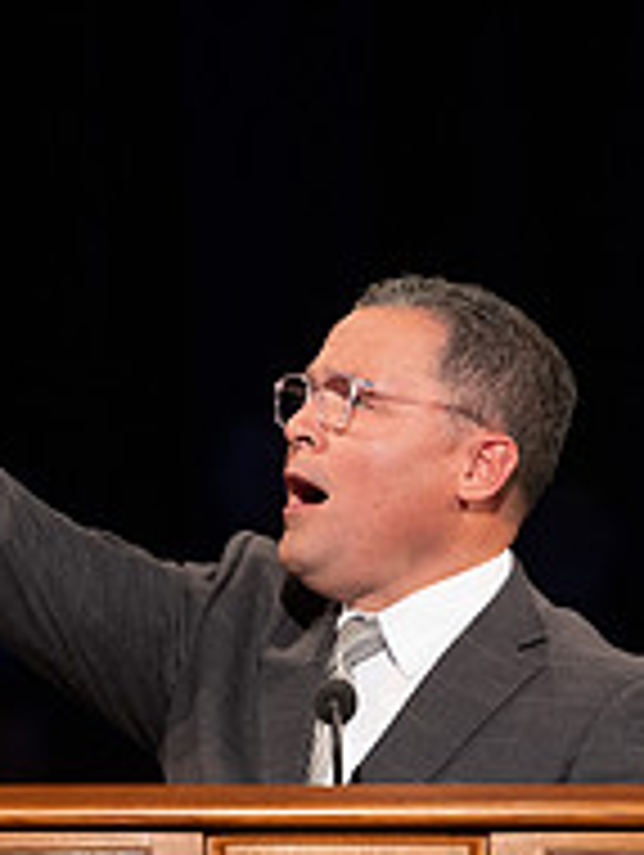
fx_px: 15890
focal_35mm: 642
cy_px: 657
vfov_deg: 3.1
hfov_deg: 2.3
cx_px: 385
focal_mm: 200
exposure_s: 1/320
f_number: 3.2
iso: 1000
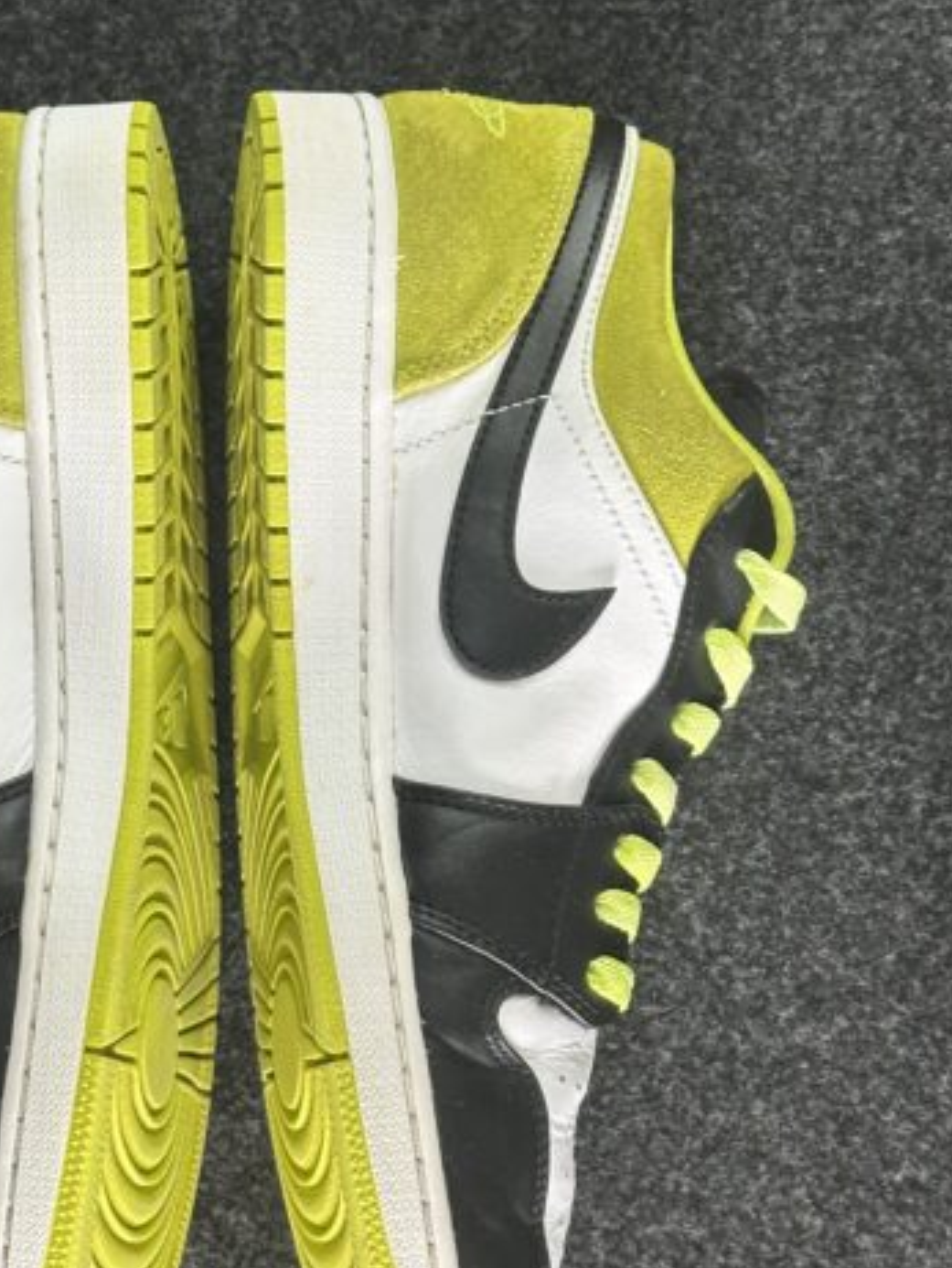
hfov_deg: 17.7
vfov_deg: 23.5
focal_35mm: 83
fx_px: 3041
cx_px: 211
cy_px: 671
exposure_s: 1/50
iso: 160
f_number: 1.78
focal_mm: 6.86
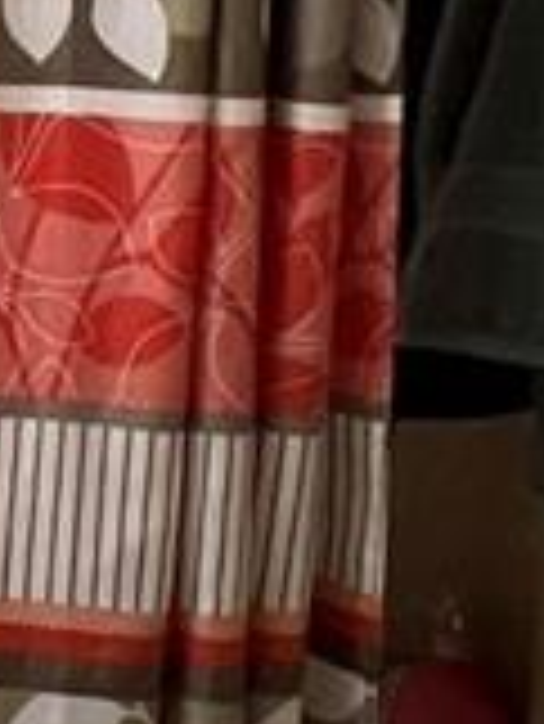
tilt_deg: -4.5
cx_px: -850
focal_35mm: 97
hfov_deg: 11.8
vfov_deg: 19.8
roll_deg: -2.3
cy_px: 54
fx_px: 2030
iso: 200
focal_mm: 1.57
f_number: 1.8
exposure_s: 1/60
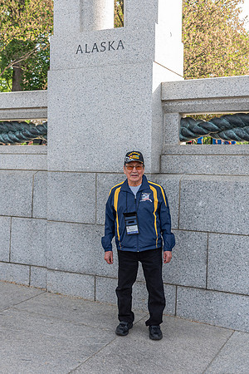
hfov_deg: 31.0
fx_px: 449
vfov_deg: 45.2
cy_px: 181
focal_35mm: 43
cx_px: 132
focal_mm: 24
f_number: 4
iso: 100
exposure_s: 1/125
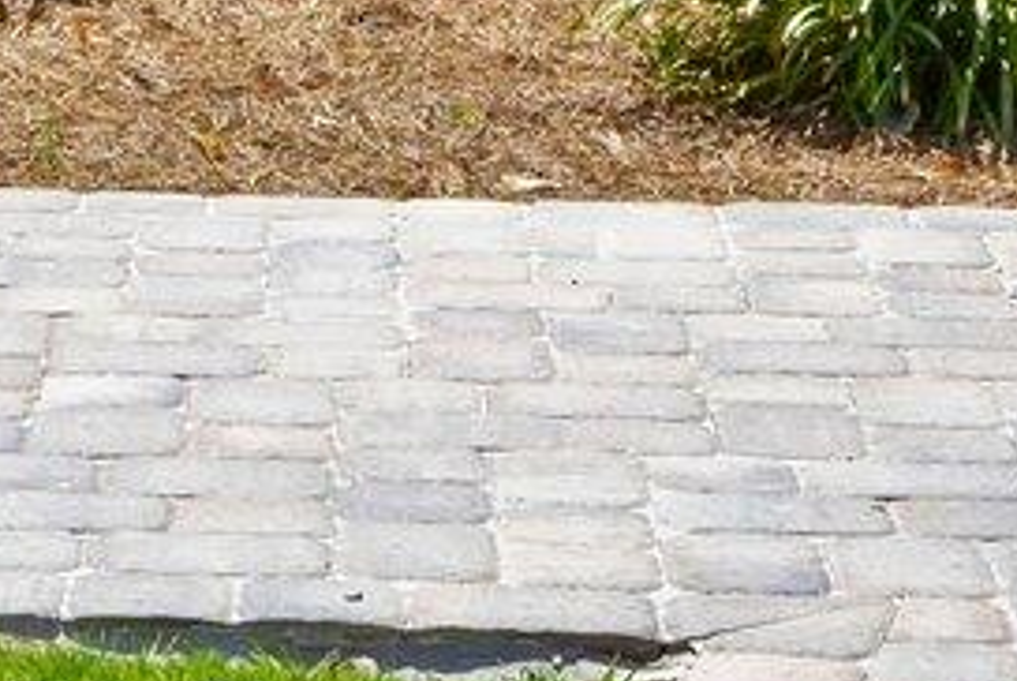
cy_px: -840
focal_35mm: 218
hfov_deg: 9.4
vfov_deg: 6.1
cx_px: 318
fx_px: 6165
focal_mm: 29
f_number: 13
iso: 640
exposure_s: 1/400
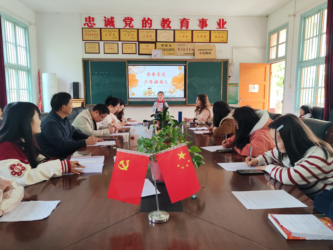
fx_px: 260
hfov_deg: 65.3
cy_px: 125
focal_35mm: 27
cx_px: 166
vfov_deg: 51.4
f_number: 1.9
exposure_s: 1/100
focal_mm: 6.12
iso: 320
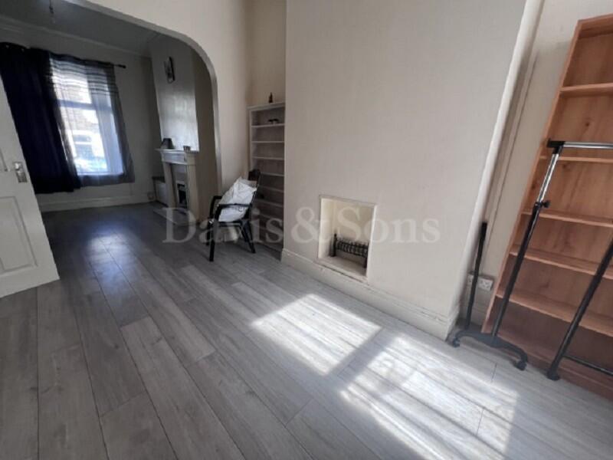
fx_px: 230
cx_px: 306
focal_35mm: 13
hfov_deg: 106.2
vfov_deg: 89.9
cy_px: 230
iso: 64
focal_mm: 1.57
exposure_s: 1/99
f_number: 1.8
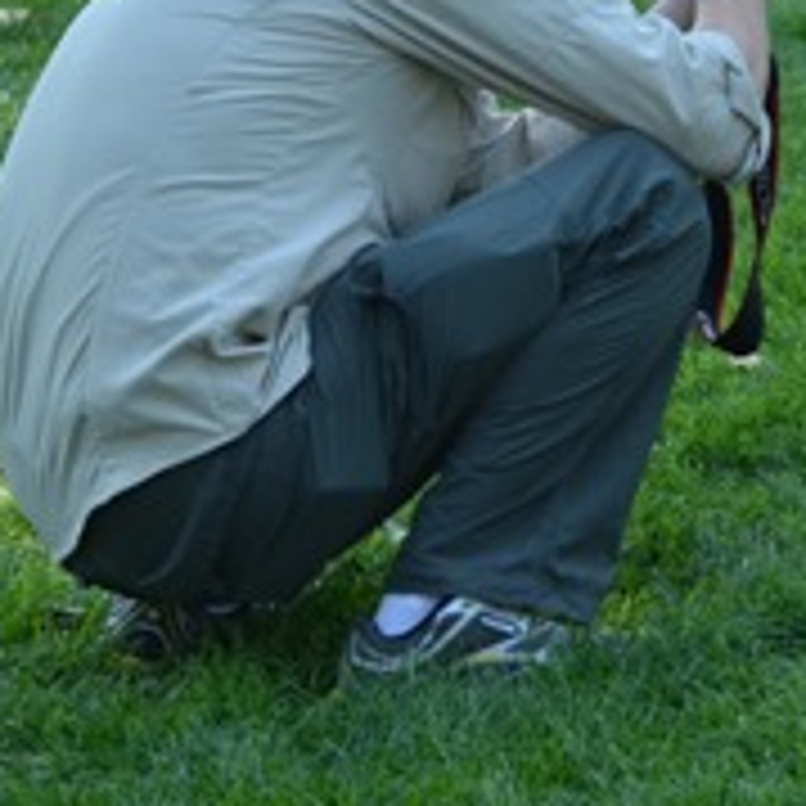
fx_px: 6717
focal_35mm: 255
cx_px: 563
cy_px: -86
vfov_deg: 6.8
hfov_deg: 6.9
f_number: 6.3
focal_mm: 56
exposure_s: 1/160
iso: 200
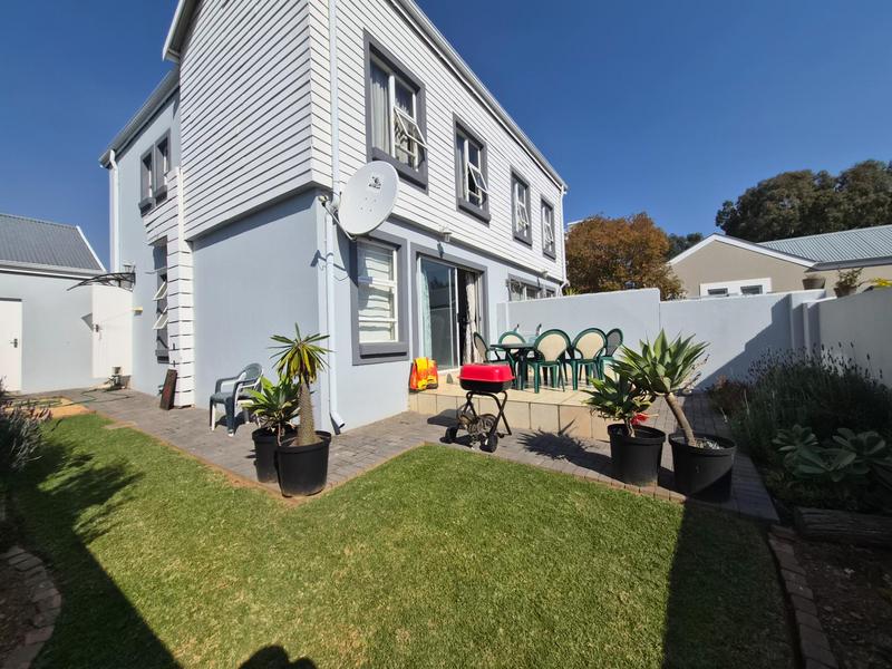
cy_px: 334
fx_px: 335
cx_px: 446
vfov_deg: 89.9
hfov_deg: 106.2
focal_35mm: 13
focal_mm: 1.7
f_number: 2.2
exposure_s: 1/2168
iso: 25
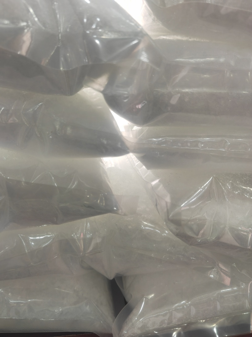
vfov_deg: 65.3
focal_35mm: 27
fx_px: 262
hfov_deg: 51.3
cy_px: 168
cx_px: 126
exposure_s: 1/100
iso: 193
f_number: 1.9
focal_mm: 5.52
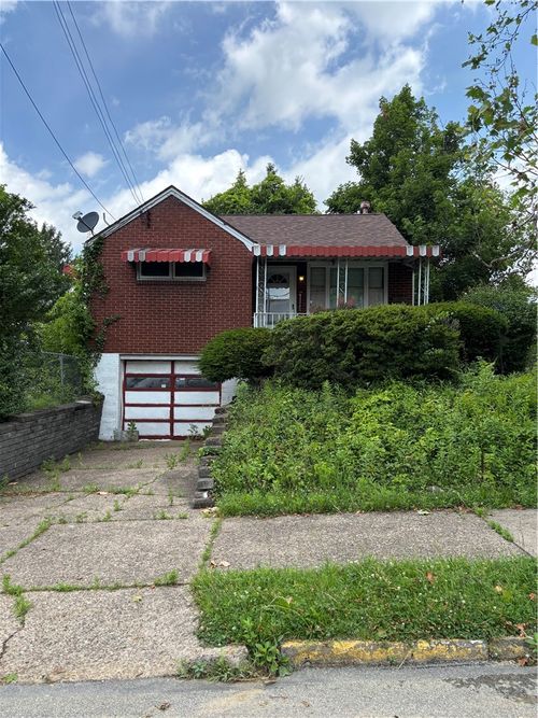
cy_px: 359
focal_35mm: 26
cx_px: 269
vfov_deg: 67.3
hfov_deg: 53.0
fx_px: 539
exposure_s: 1/1543
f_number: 1.6
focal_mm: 5.96
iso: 50
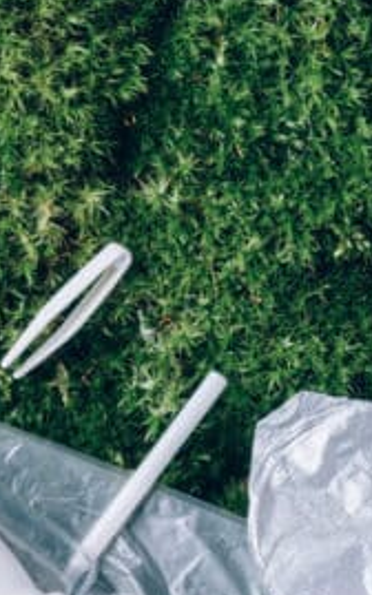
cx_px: -113
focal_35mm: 194
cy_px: 283
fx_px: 3149
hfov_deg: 6.7
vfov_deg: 10.8
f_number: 11
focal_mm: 50
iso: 50
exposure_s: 1/50
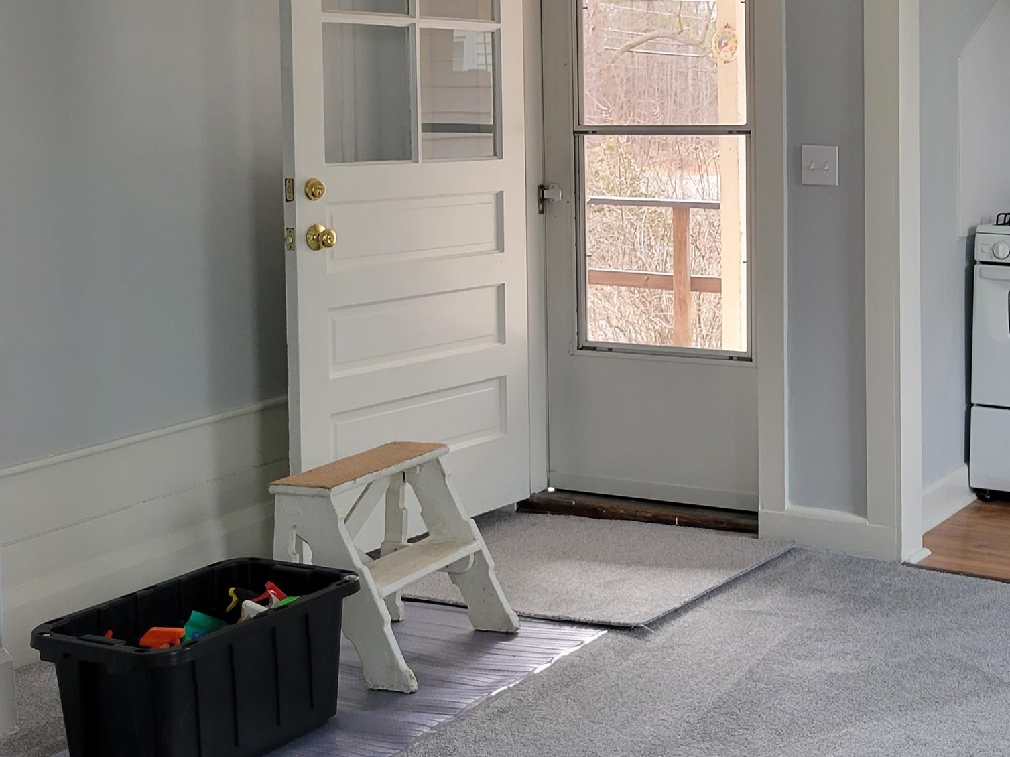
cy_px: 188
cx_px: 840
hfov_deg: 34.8
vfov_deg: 27.1
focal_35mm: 53
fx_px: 1546
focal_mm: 5.4
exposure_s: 1/120
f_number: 1.8
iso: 160
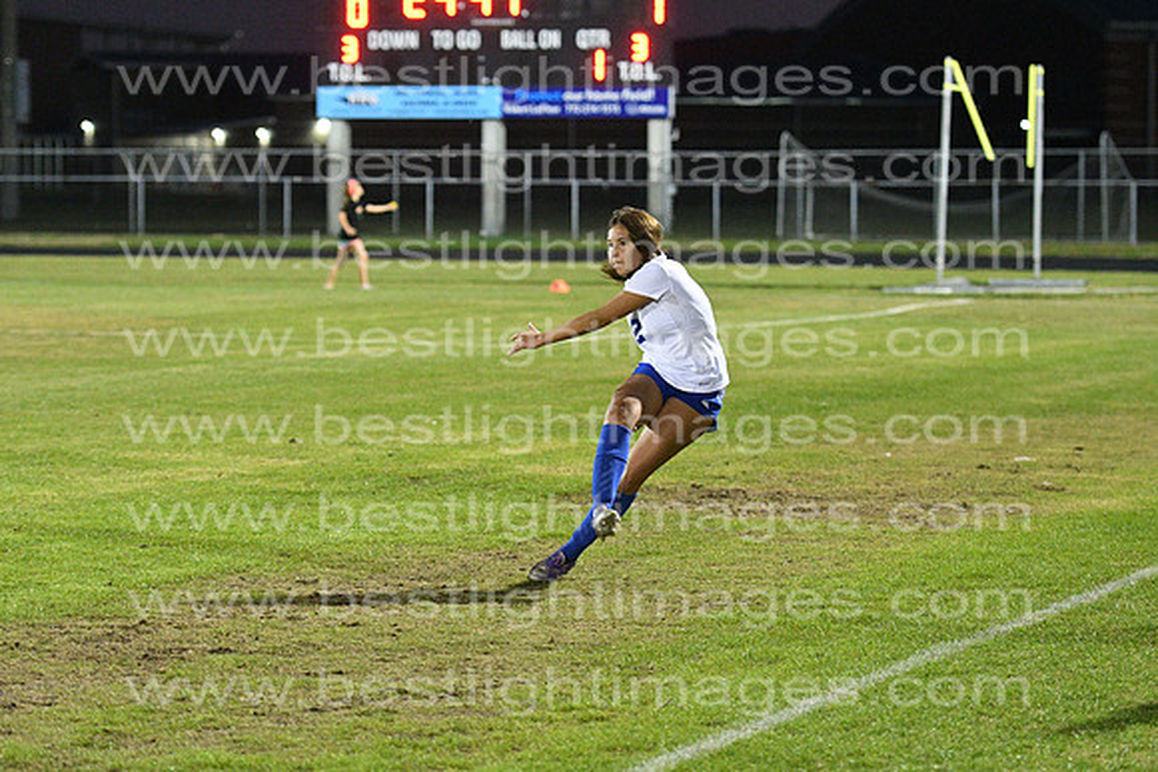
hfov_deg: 13.7
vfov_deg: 9.2
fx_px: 4826
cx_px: 579
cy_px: 386
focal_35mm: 150
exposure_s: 1/800
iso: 9000
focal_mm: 100
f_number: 2.8
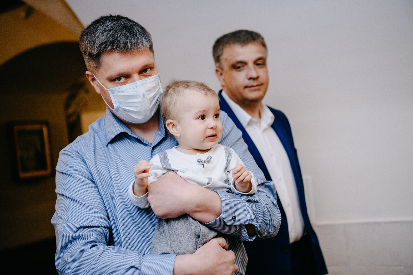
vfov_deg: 22.6
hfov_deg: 33.4
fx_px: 688
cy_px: 138
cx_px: 206
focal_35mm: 60
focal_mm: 60
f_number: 3.5
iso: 640
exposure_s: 1/160
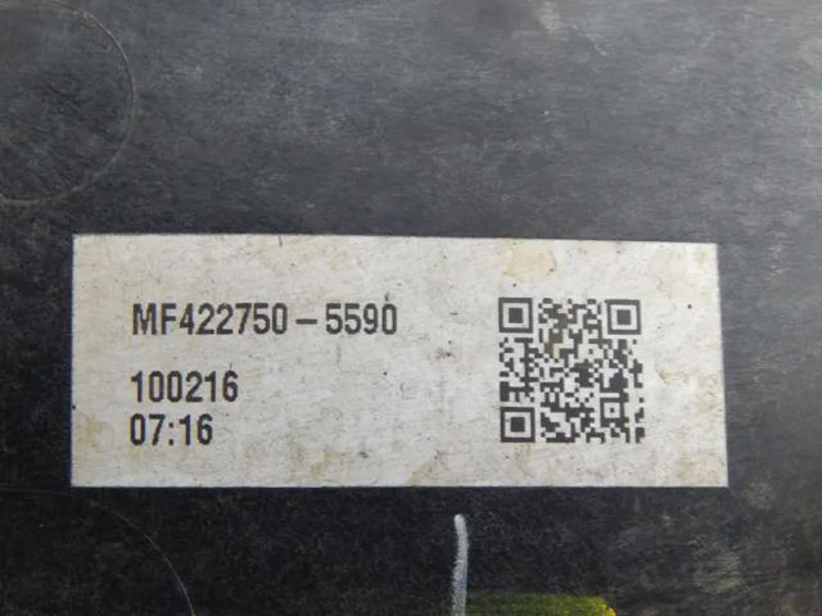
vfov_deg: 19.4
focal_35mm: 76
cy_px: 308
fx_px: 1805
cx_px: 411
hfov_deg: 25.7
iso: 400
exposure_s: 1/10
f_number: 4.2
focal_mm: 13.5
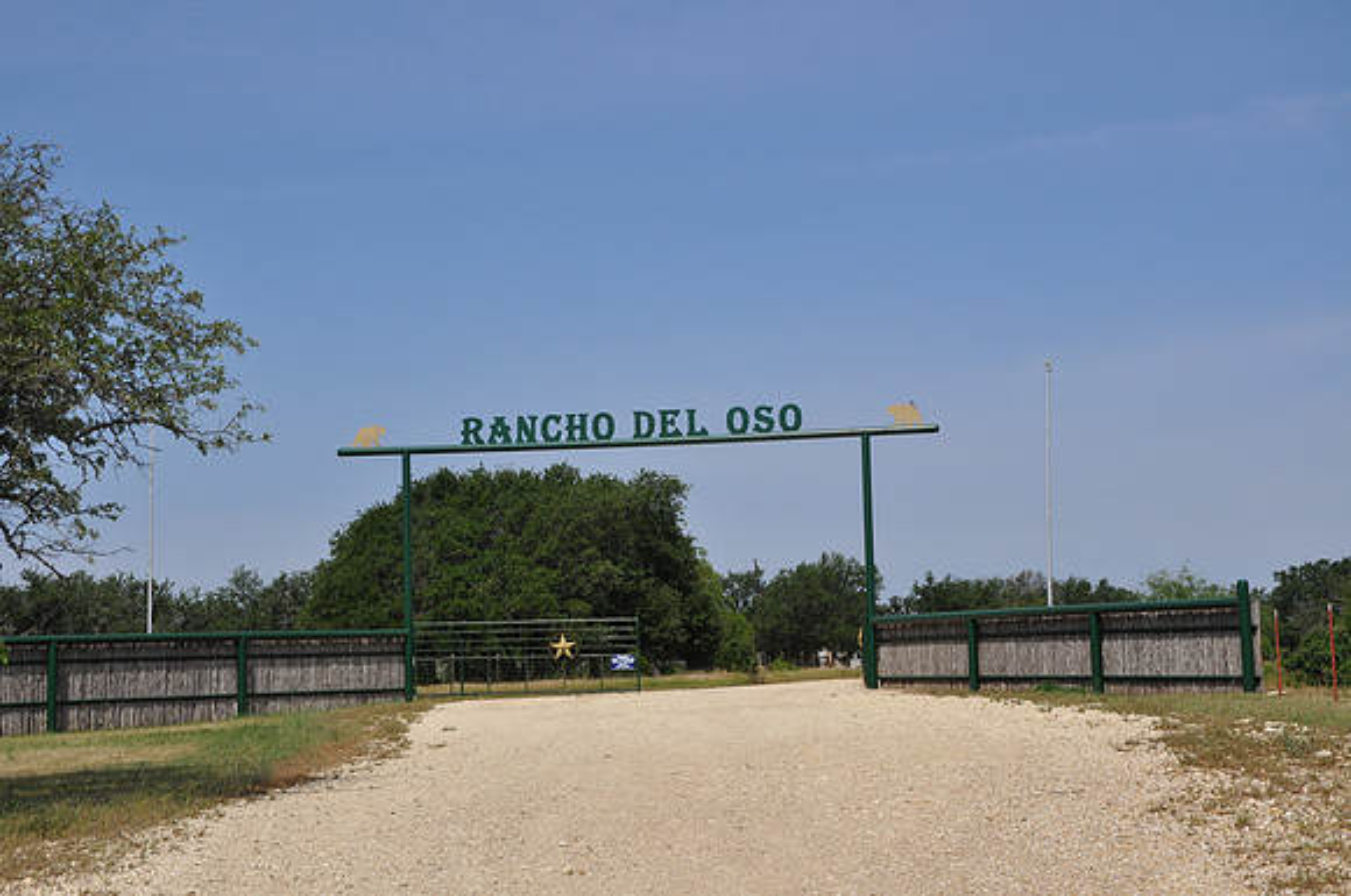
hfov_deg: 31.9
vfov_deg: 21.5
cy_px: 448
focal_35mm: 63
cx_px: 676
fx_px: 2361
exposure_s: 1/400
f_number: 10
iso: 200
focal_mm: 42
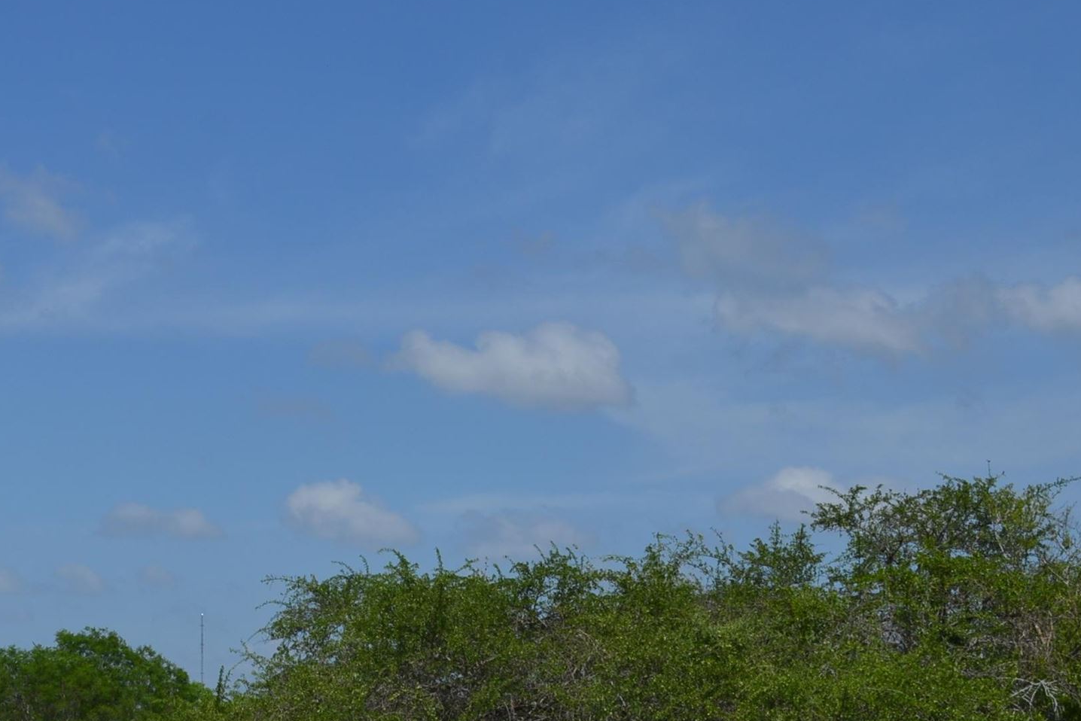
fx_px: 2312
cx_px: 90
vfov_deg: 17.7
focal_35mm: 77
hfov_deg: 25.4
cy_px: 494
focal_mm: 24
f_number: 9
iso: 100
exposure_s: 1/320
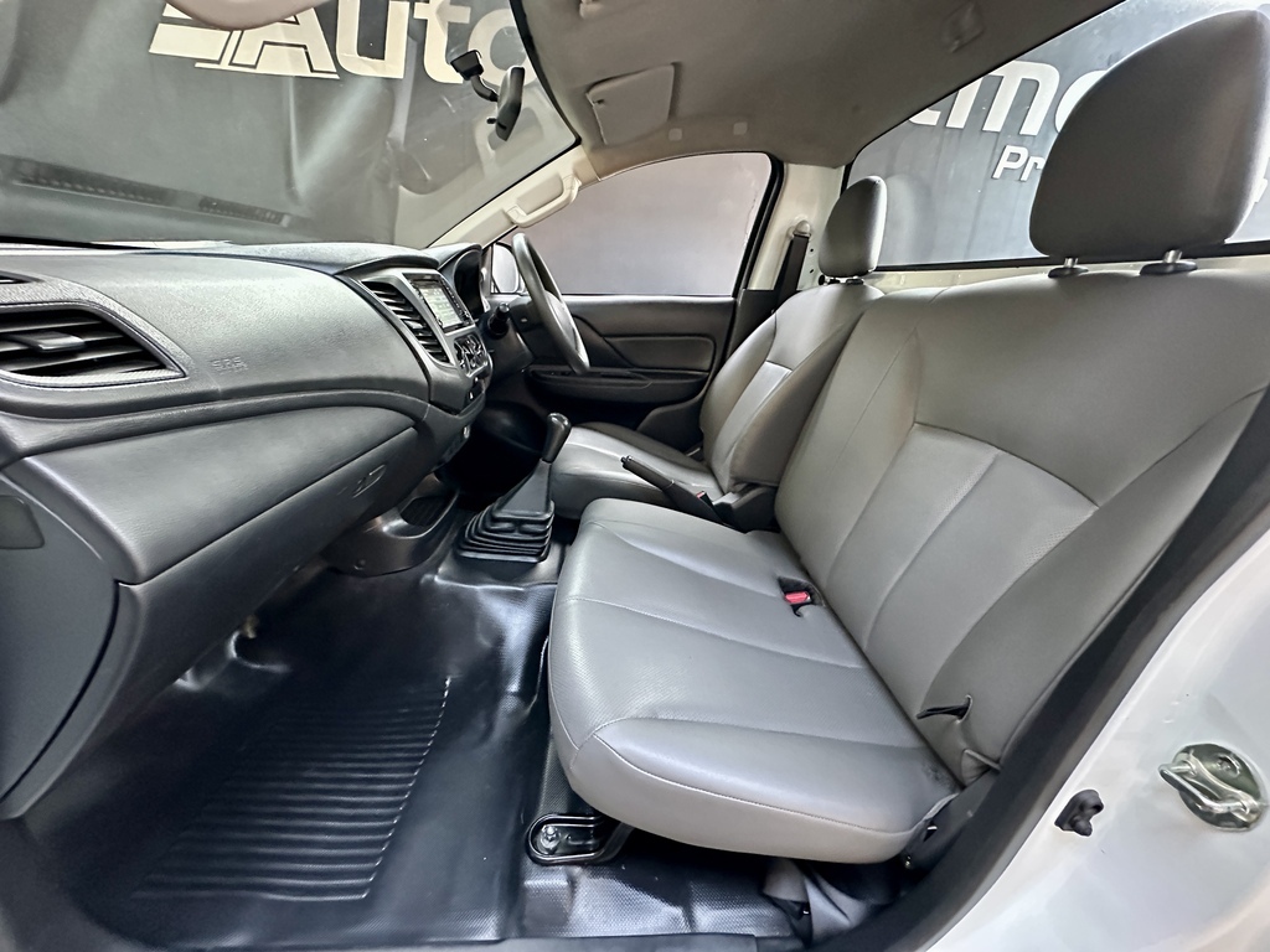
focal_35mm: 14
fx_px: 514
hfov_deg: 102.1
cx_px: 635
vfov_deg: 85.7
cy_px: 476
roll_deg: -4.4
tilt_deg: -19.1
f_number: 2.2
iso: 1250
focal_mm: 2.22
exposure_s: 1/51
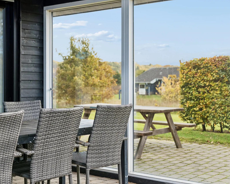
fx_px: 402
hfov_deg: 31.9
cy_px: 92
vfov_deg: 25.8
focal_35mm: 59
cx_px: 104
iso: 400
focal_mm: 52
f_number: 4
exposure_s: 1/640
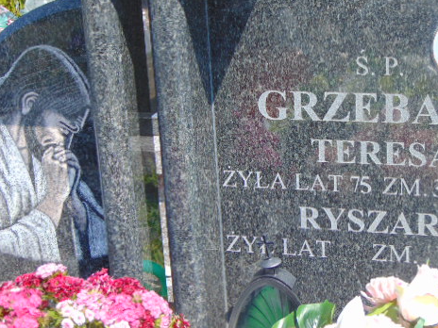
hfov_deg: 28.0
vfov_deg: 21.3
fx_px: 873
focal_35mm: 69
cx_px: 298
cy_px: 124
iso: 80
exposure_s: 1/500
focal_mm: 9
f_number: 3.5
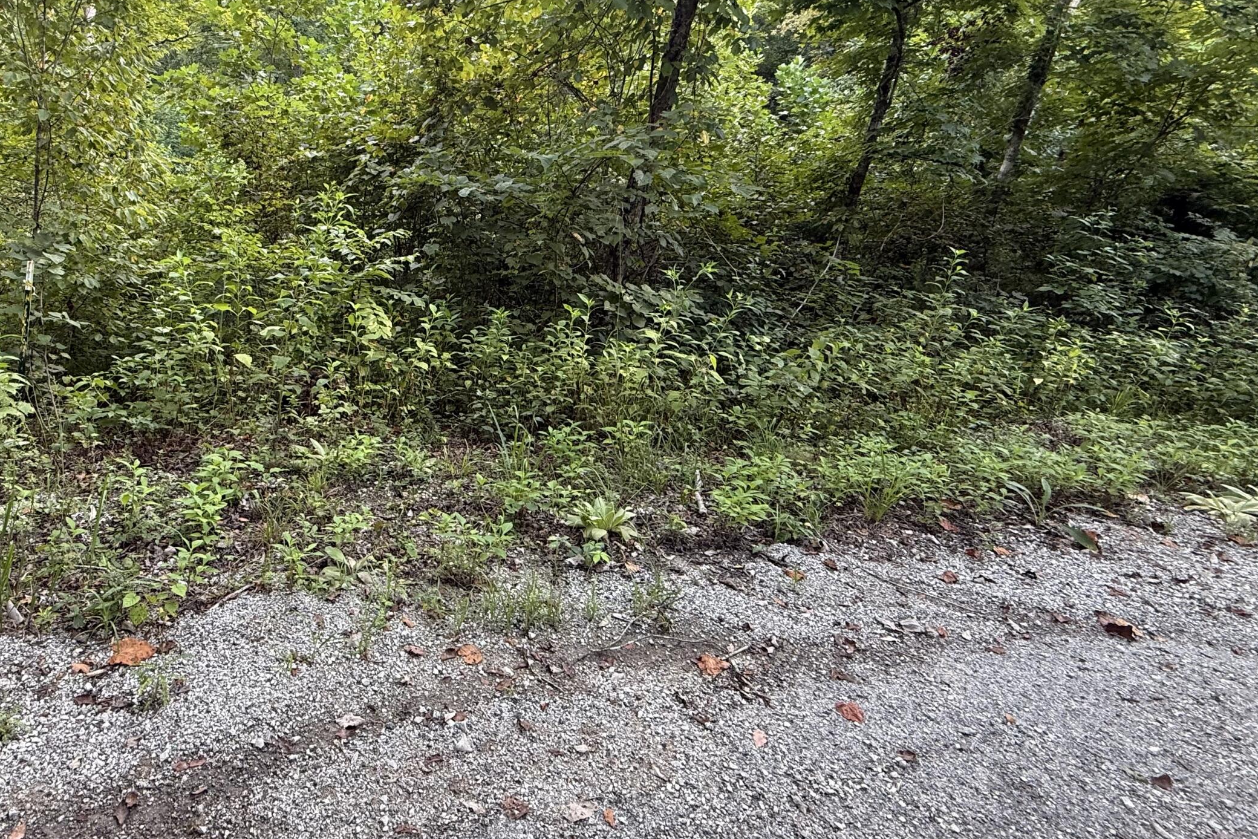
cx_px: 440
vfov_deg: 58.6
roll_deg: -9.5
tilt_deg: -13.0
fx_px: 734
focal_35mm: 21
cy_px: 306
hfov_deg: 79.0
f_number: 2.2
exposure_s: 1/99
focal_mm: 2.22
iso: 80
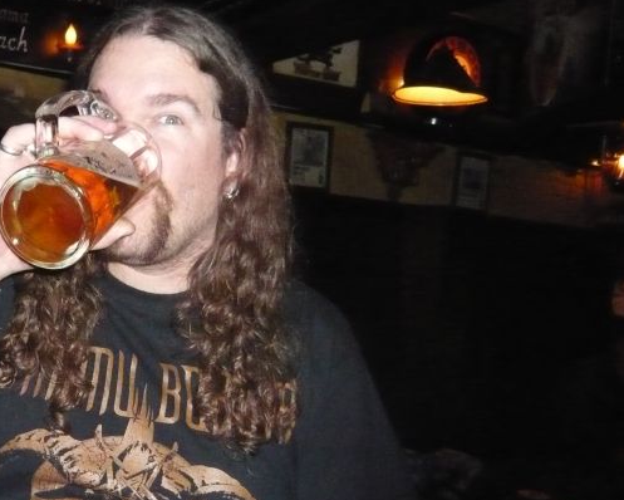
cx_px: 134
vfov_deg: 34.0
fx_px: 813
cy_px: 303
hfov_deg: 40.4
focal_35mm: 44
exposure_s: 1/30
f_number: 2.8
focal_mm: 4.6
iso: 800
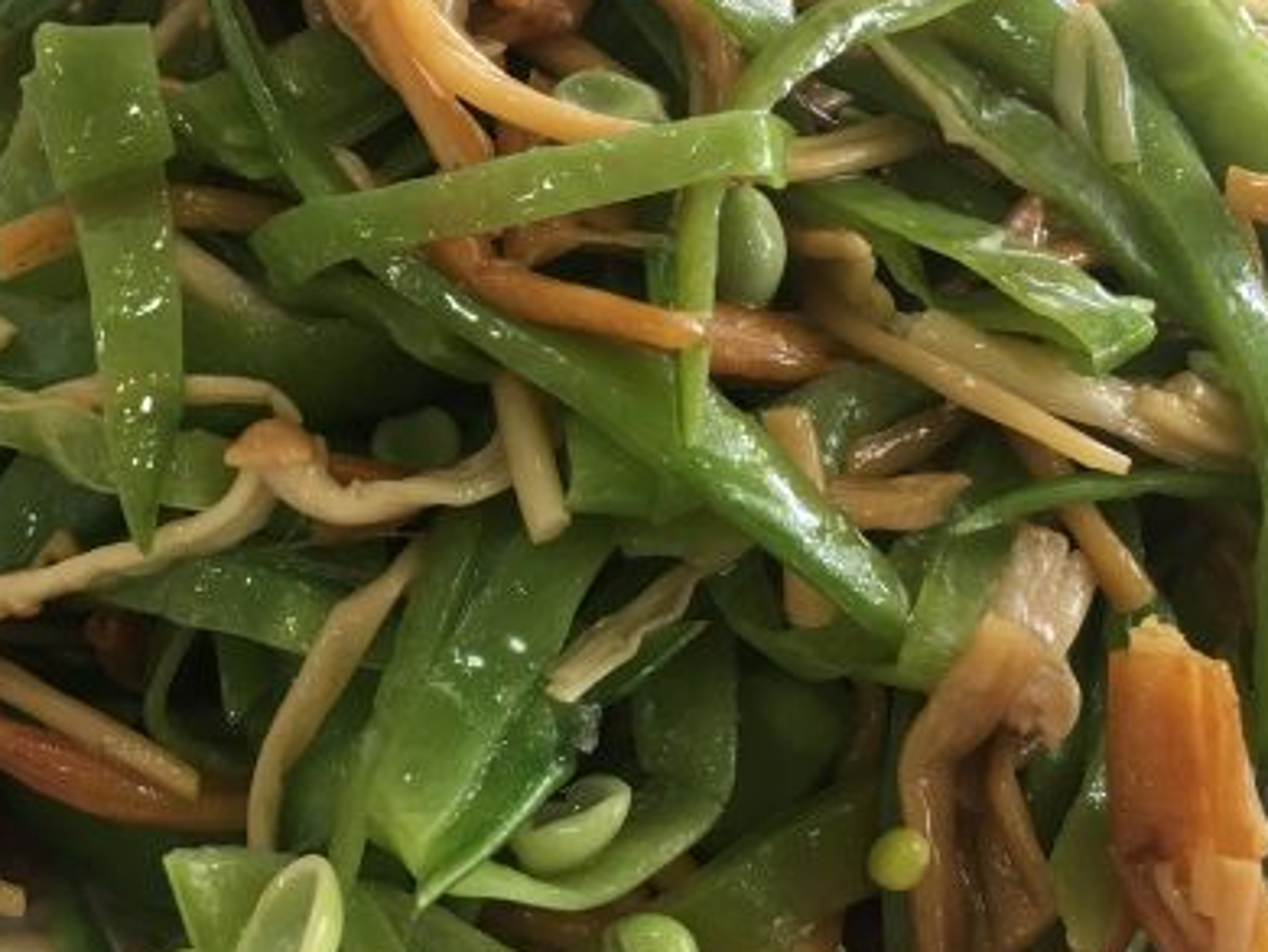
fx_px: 1906
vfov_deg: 28.0
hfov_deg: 36.7
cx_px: 553
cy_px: 392
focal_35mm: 52
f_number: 2.2
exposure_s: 1/33
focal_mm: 4.15
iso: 32
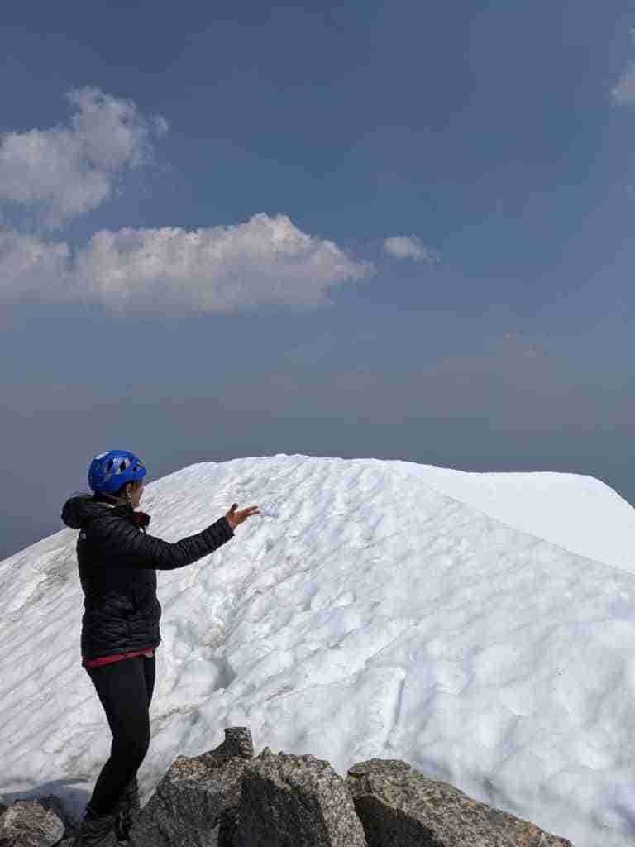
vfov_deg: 65.3
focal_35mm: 27
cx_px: 318
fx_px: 660
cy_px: 424
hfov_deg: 51.4
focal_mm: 4.38
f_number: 1.73
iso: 73
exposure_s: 1/11765
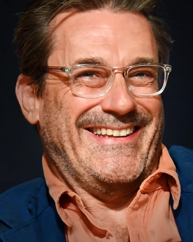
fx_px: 1621
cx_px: 96
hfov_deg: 6.8
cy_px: 104
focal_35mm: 227
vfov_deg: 8.5
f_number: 6.3
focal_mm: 200
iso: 5600
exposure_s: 1/125
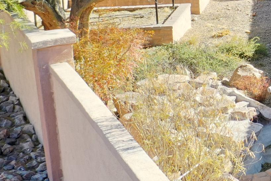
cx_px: 466
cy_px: -35
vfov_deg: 13.0
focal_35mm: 103
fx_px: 775
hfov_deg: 16.9
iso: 100
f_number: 4
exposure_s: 1/100
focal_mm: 10.26
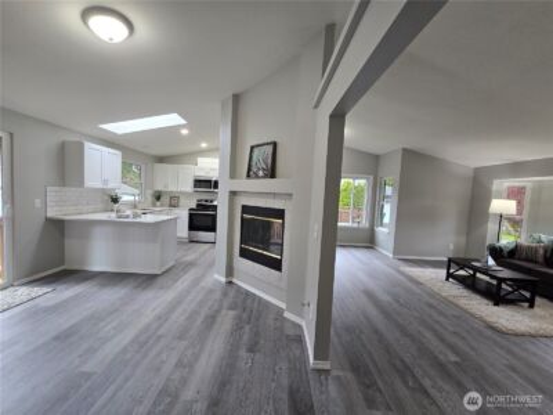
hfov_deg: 106.2
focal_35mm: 13
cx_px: 276
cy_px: 208
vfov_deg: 89.9
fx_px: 208
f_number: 2.2
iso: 160
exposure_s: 1/60
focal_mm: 2.2
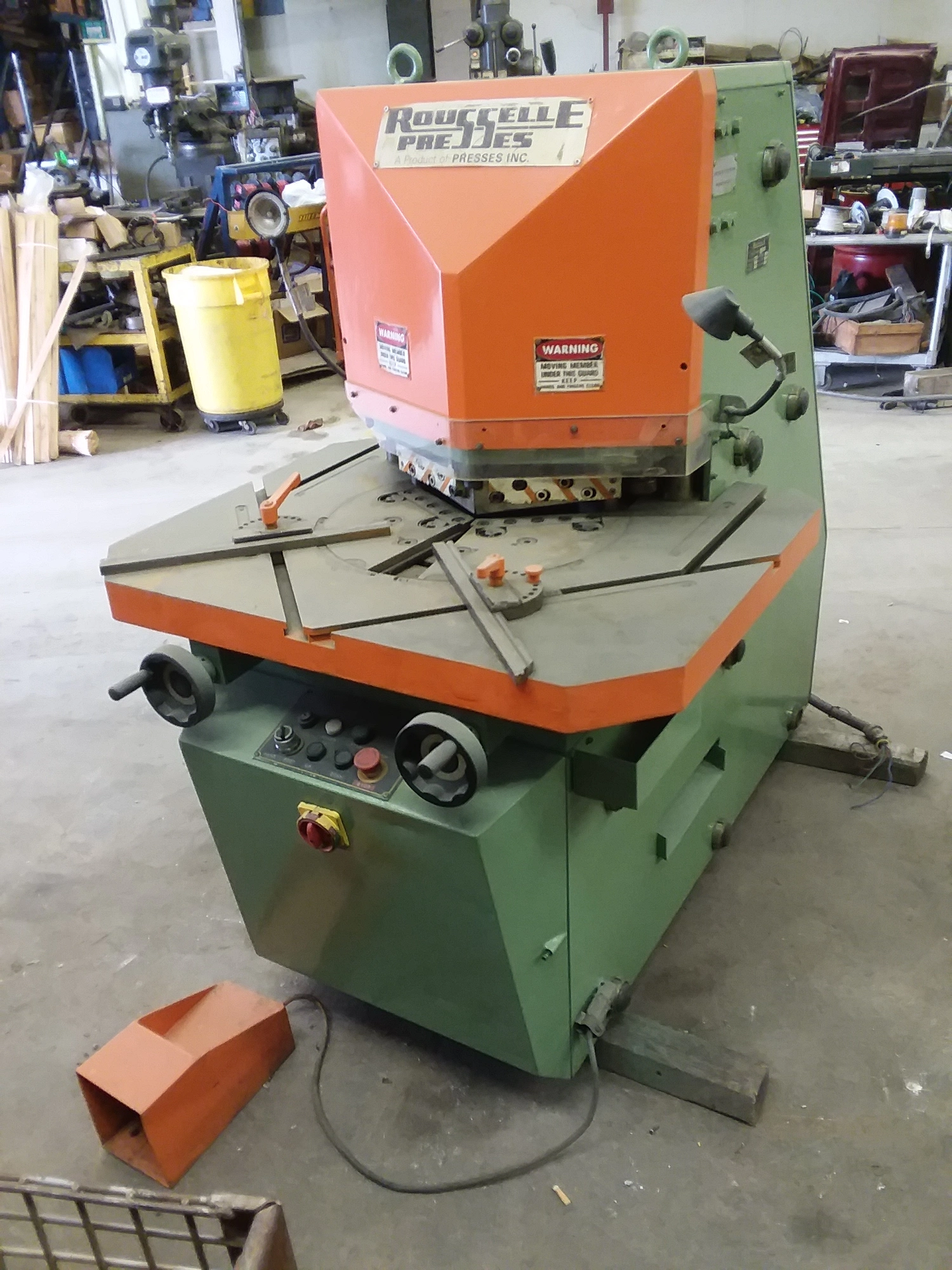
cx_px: 476
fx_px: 1063
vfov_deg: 61.7
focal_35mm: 29
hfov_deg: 48.2
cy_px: 635
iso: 160
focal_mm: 2.47
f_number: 1.9
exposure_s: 1/24
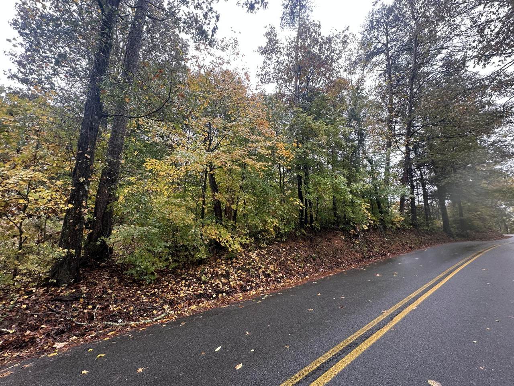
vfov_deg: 85.7
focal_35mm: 14
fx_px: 208
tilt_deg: +10.9
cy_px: 193
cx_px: 257
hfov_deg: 102.1
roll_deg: +0.3
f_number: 2.2
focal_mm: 2.22
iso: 50
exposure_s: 1/99
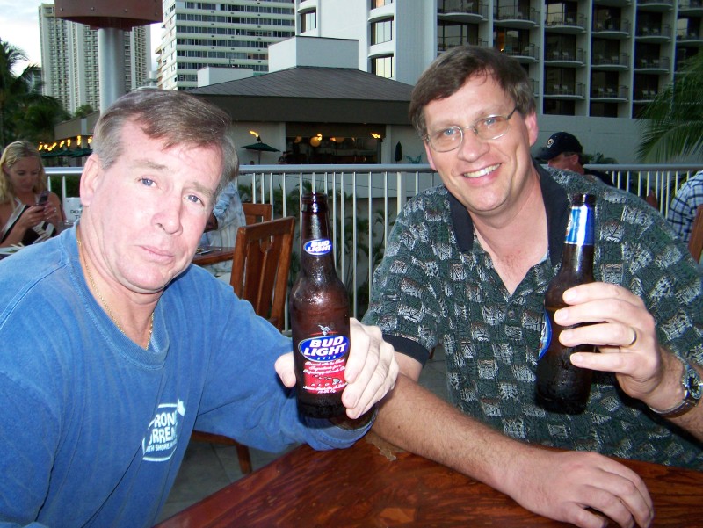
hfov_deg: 49.0
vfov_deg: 37.8
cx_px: 352
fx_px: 772
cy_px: 264
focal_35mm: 38
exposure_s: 1/60
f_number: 2.8
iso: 160
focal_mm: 6.3
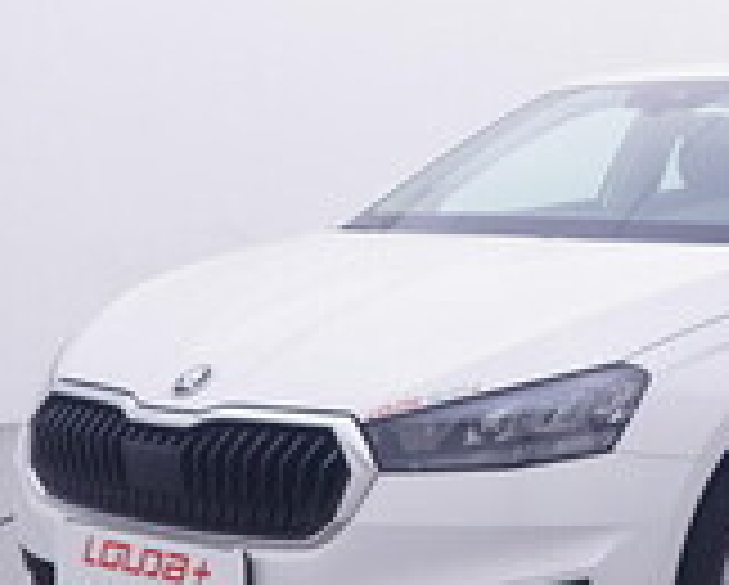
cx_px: 835
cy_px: 227
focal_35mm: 72
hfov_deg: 24.4
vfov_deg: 21.4
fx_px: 1546
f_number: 5
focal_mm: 15
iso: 200
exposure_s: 1/80
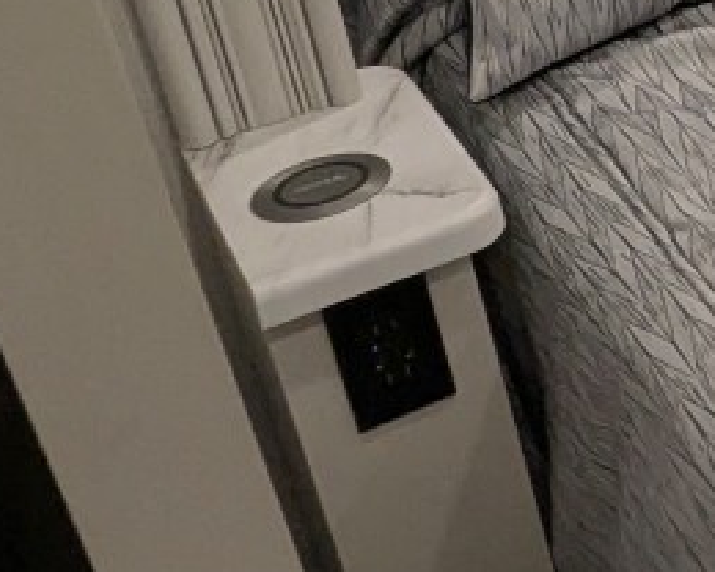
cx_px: 1415
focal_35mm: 84
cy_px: -72
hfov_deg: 17.0
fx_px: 1778
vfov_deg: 17.6
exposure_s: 1/107
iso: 310
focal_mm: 2.35
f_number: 2.2
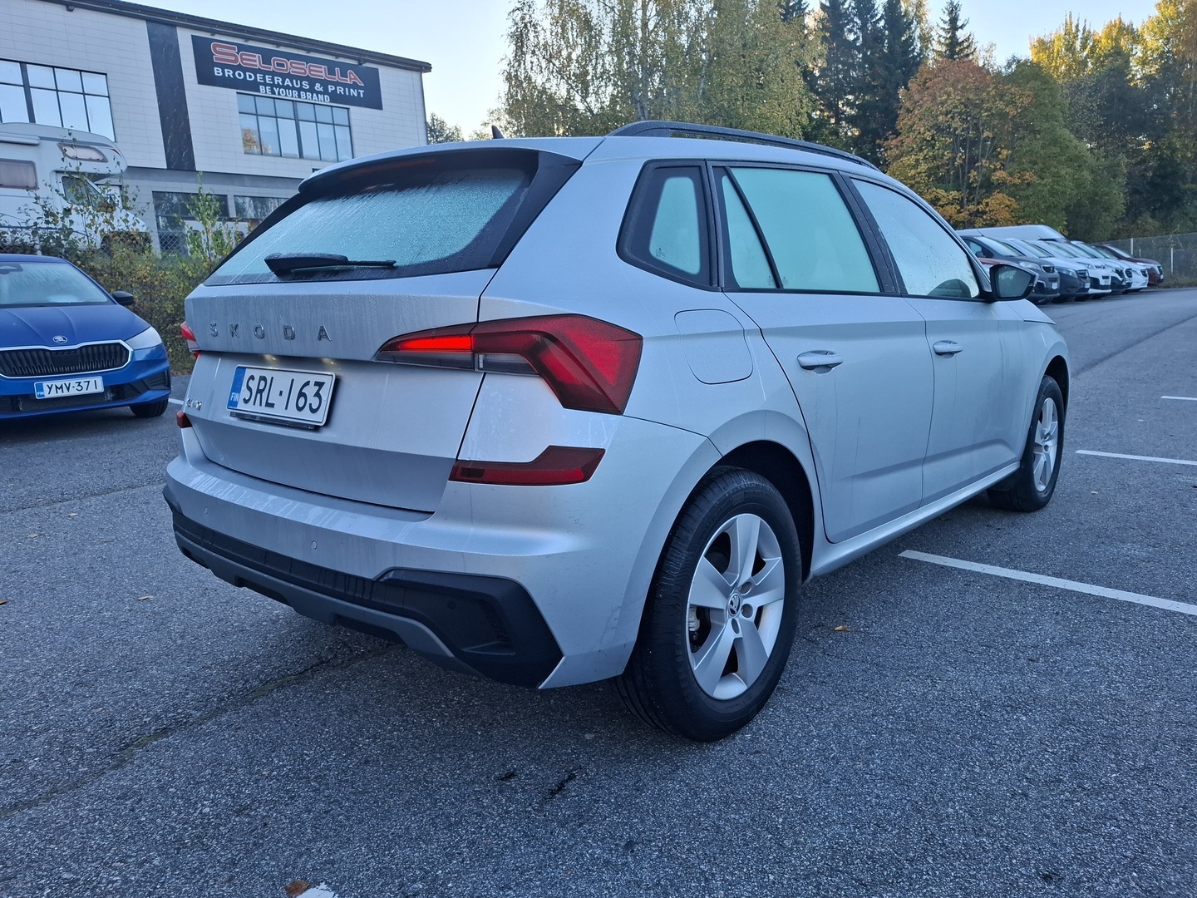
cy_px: 449
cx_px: 598
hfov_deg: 73.9
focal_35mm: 23
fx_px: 795
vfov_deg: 58.9
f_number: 1.8
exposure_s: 1/341
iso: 50
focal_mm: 5.54
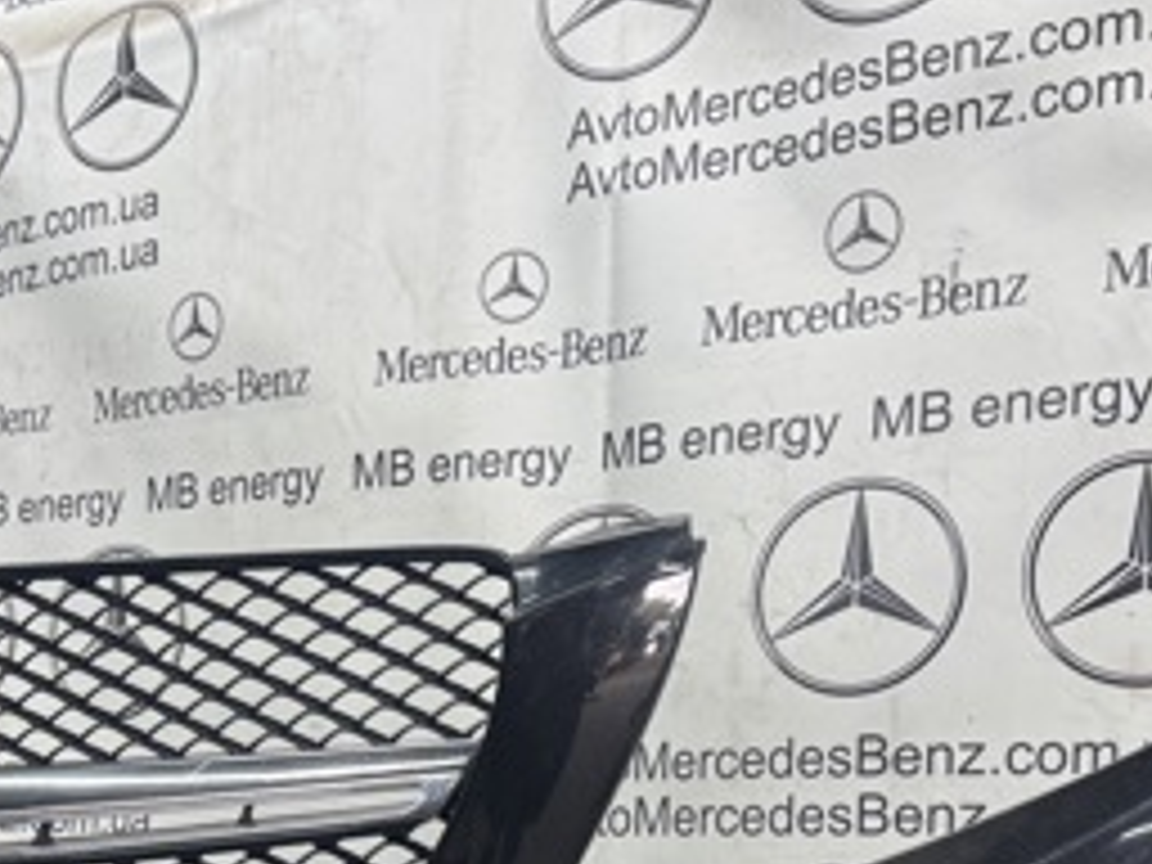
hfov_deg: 32.1
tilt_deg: +1.7
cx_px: 446
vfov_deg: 23.2
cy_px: 914
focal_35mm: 60
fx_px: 1997
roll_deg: -1.1
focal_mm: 6.76
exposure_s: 1/100
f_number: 1.78
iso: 125
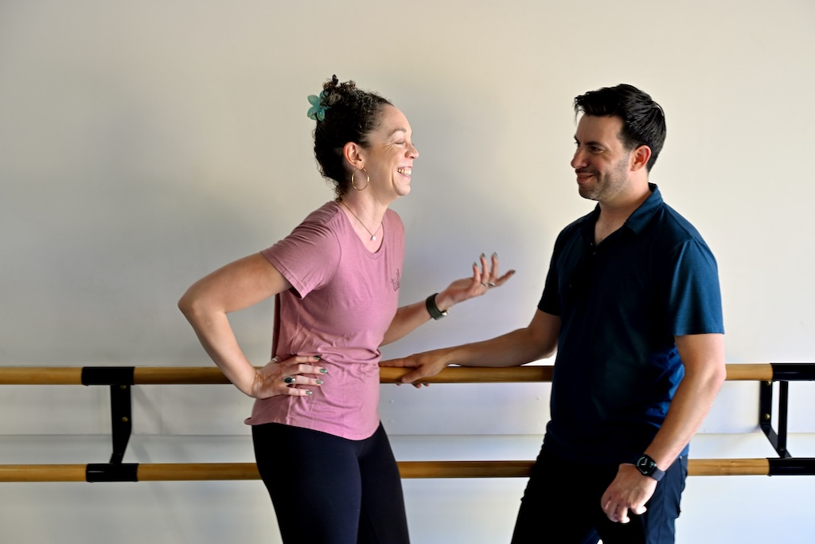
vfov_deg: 27.5
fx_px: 1109
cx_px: 408
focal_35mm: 49
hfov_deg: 40.3
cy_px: 272
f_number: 4
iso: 450
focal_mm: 49
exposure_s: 1/60
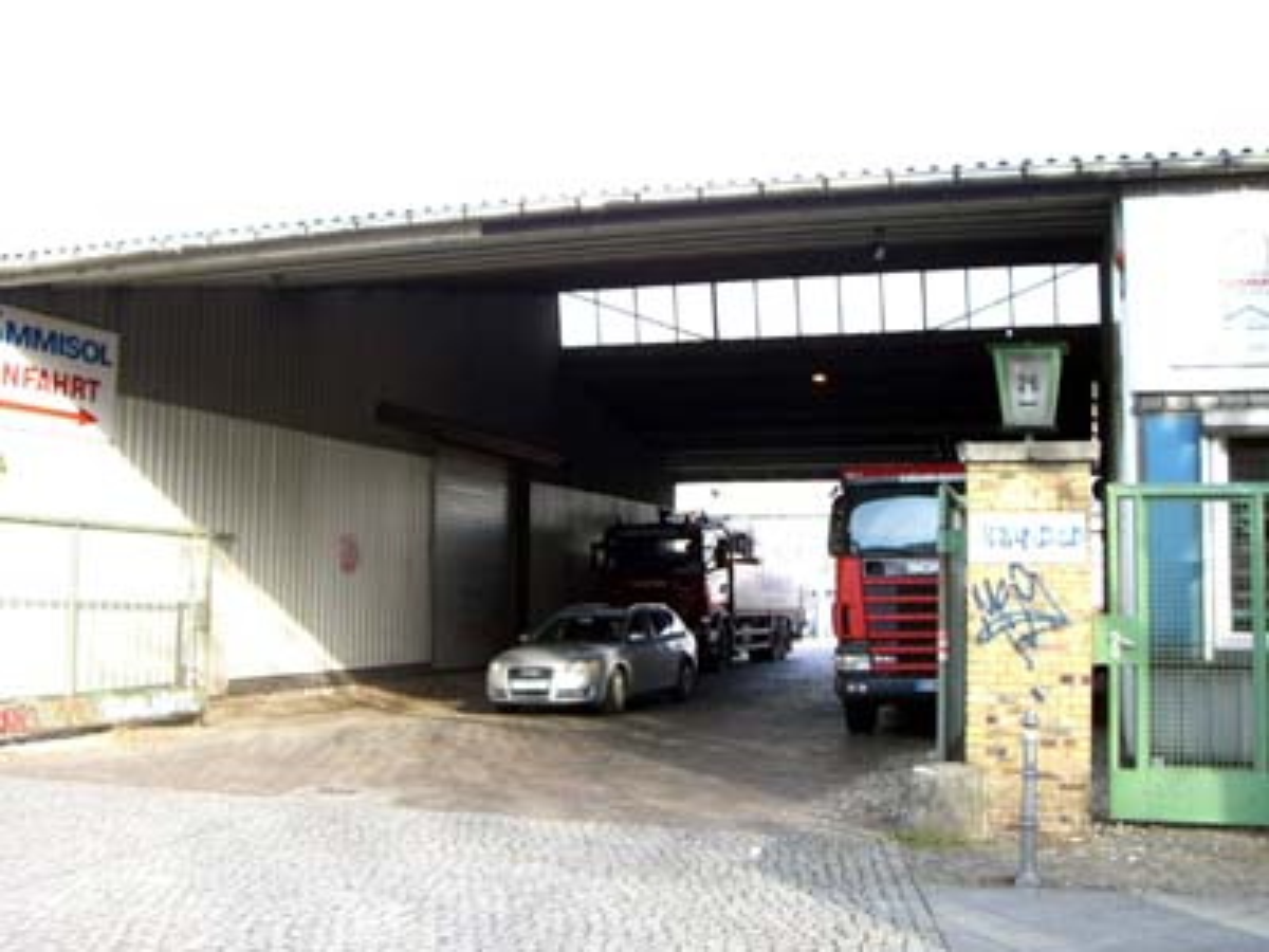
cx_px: 634
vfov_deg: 37.7
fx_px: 1393
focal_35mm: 38
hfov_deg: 49.0
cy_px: 476
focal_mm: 6.2
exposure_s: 1/100
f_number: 2.7
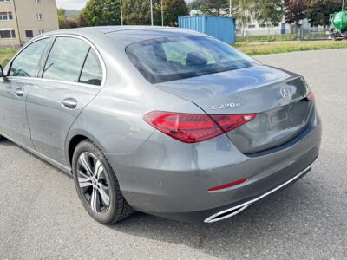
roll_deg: +4.0
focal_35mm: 24
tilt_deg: -16.9
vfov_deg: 56.8
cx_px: 174
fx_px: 241
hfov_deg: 71.6
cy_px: 130
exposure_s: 1/651
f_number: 1.78
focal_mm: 6.76
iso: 80
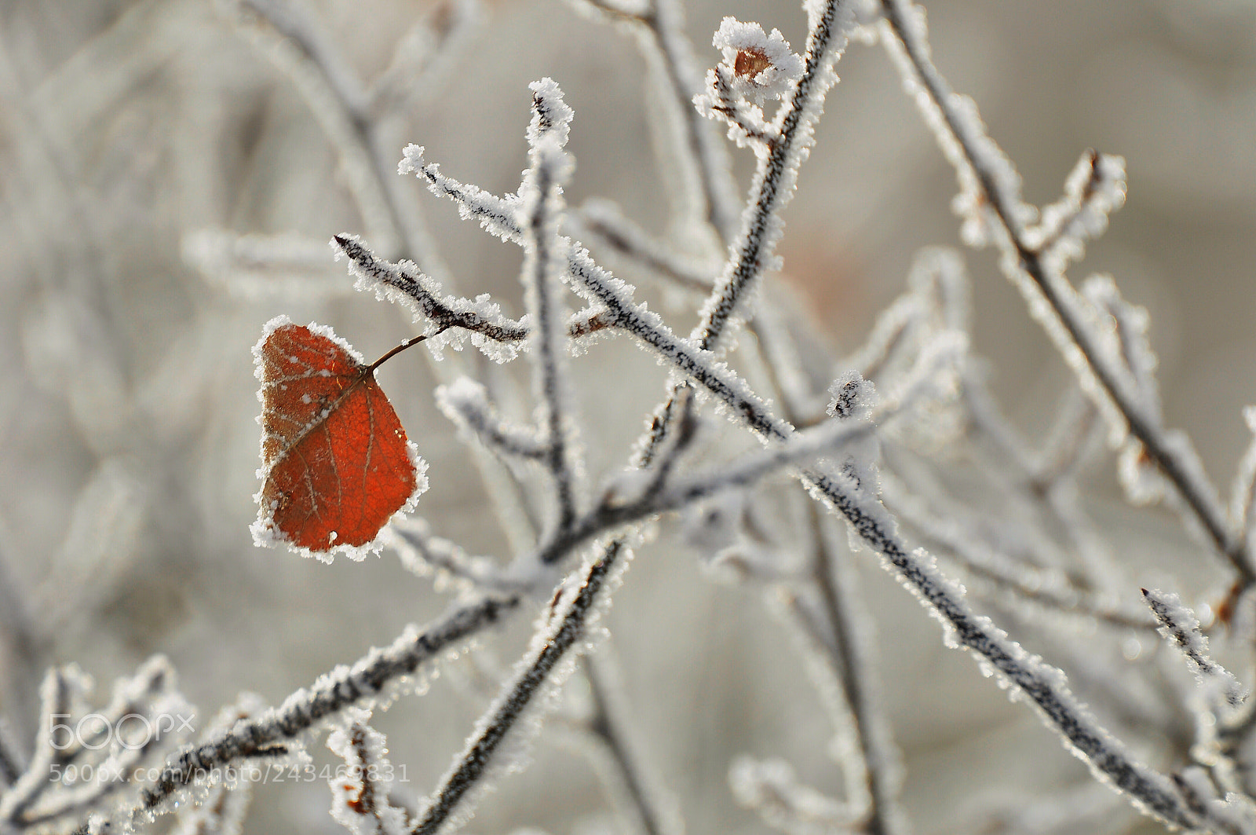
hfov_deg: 2.8
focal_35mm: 750
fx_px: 26137
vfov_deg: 1.8
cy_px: 418
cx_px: 628
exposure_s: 1/200
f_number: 8
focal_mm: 500
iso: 200
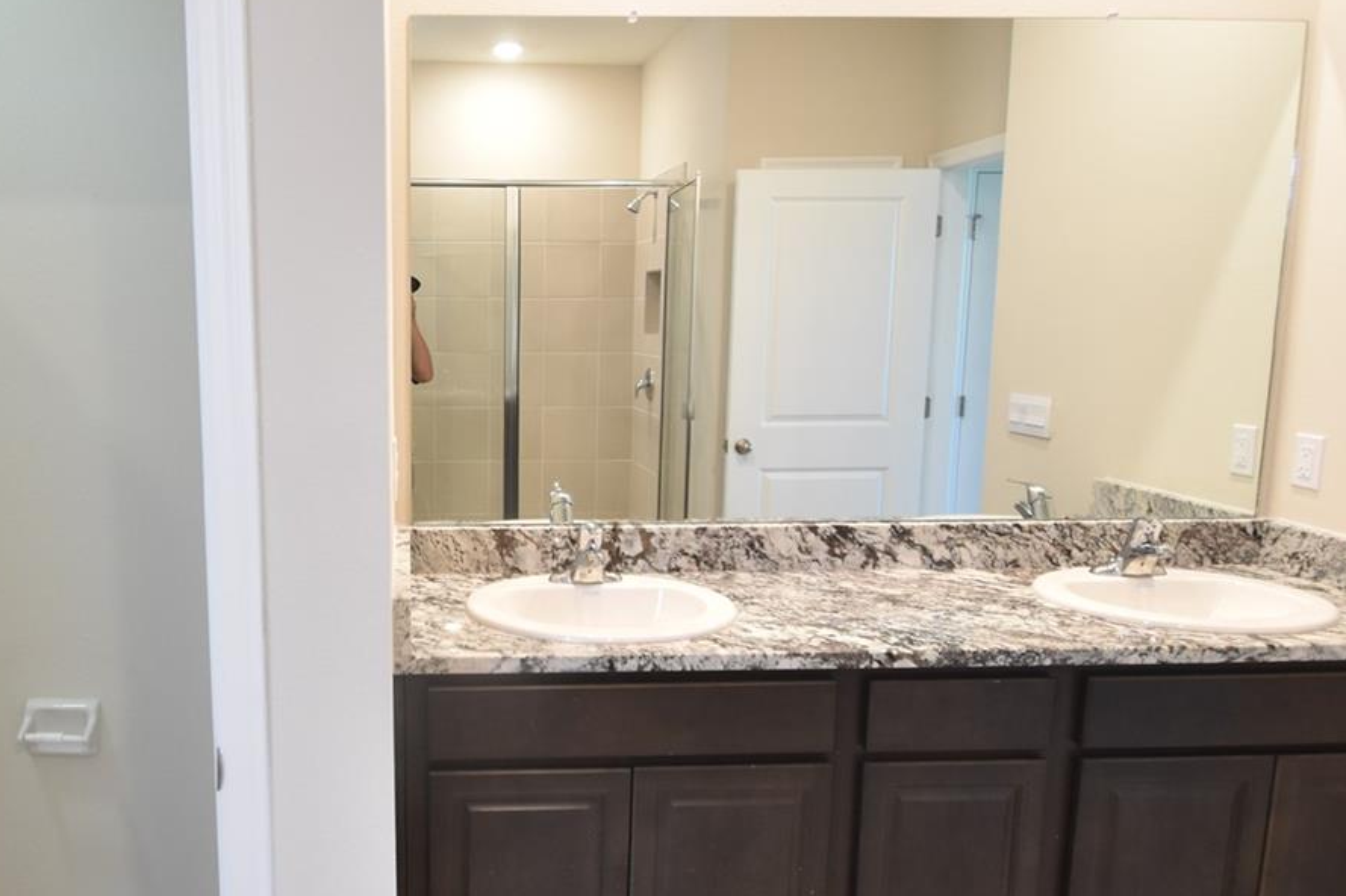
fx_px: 1009
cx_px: 441
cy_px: 448
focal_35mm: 27
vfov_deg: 47.9
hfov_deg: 65.5
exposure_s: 1/45
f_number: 3.5
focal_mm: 10
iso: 800
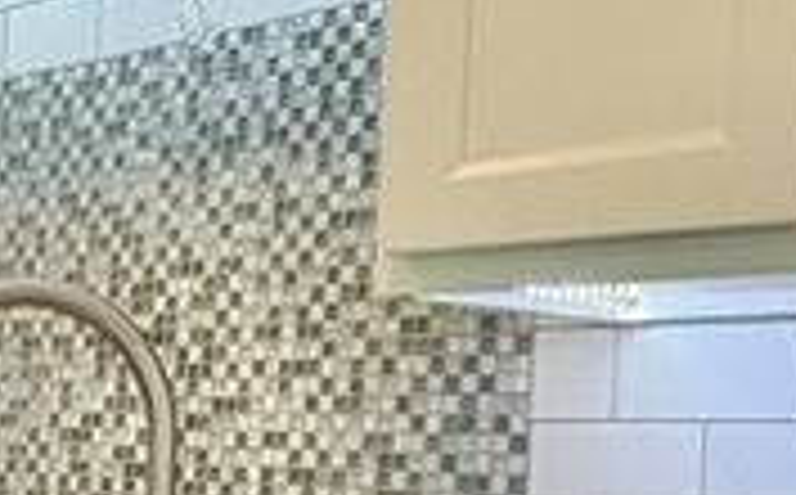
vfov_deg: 14.7
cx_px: -148
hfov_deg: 22.3
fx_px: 1863
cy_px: 558
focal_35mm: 86
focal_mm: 2.22
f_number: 2.2
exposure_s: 1/120
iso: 250
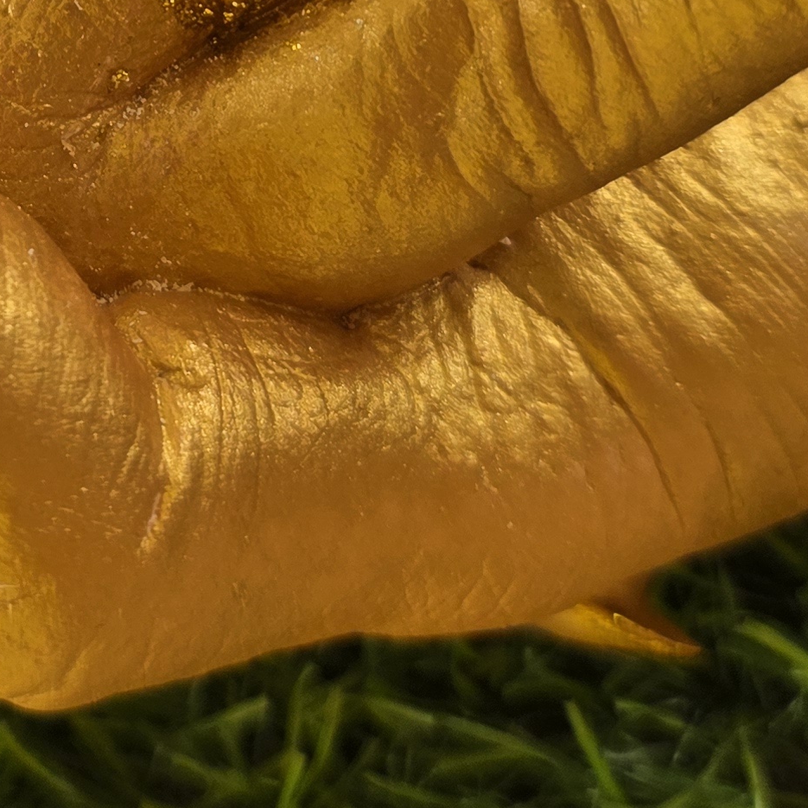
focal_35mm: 87
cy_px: -232
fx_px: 2298
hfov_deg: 19.4
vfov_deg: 18.6
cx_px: 2
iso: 80
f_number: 1.7
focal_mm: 6.3
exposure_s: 1/1668
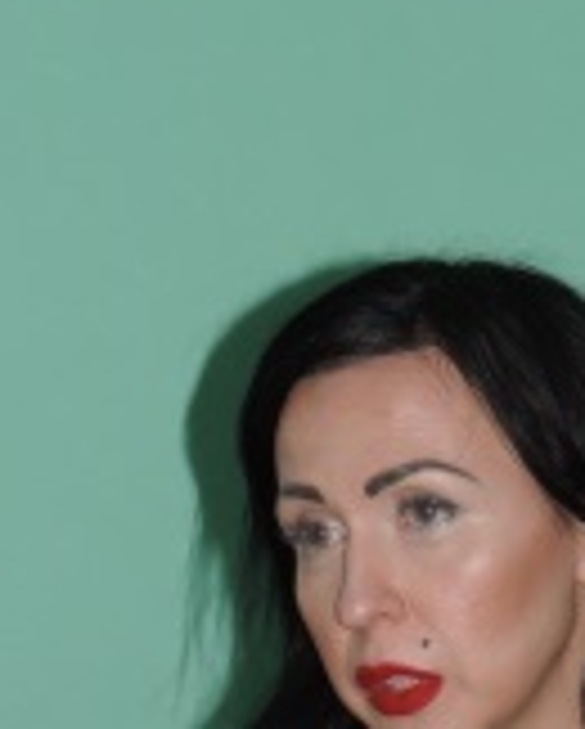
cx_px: 459
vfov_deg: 7.9
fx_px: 5249
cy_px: 801
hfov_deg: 6.4
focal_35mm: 243
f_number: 4.1
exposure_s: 1/60
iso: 200
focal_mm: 16
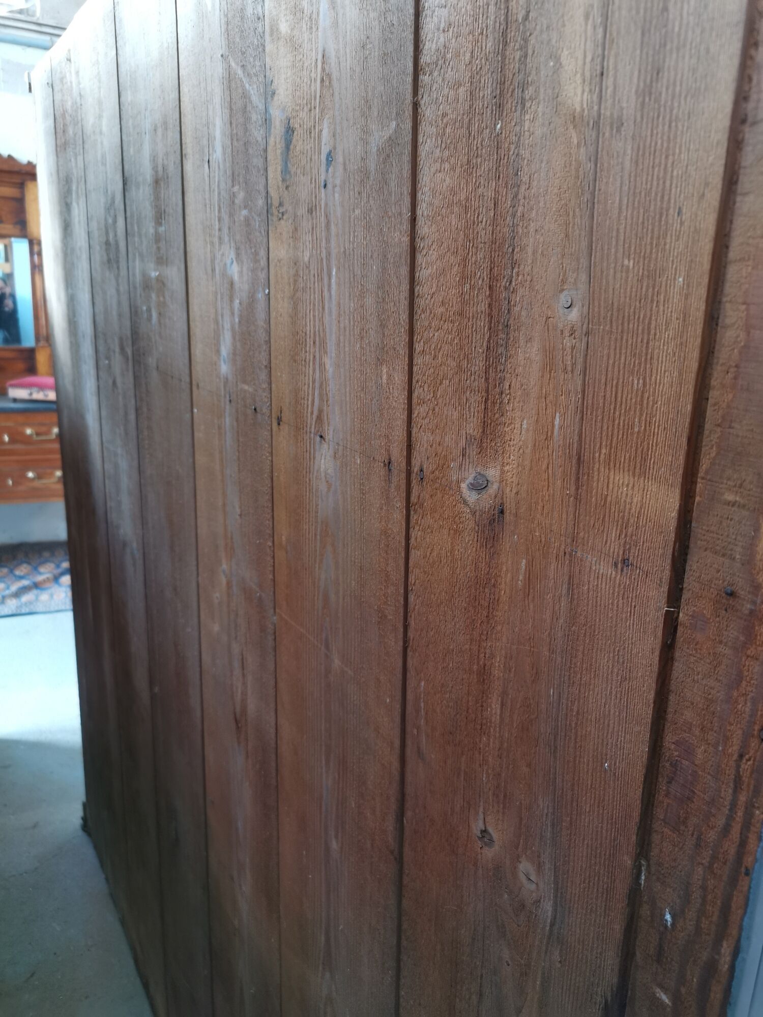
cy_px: 508
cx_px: 382
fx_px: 794
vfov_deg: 65.3
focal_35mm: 27
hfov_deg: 51.4
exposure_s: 1/50
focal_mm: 5.58
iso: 250
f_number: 1.8
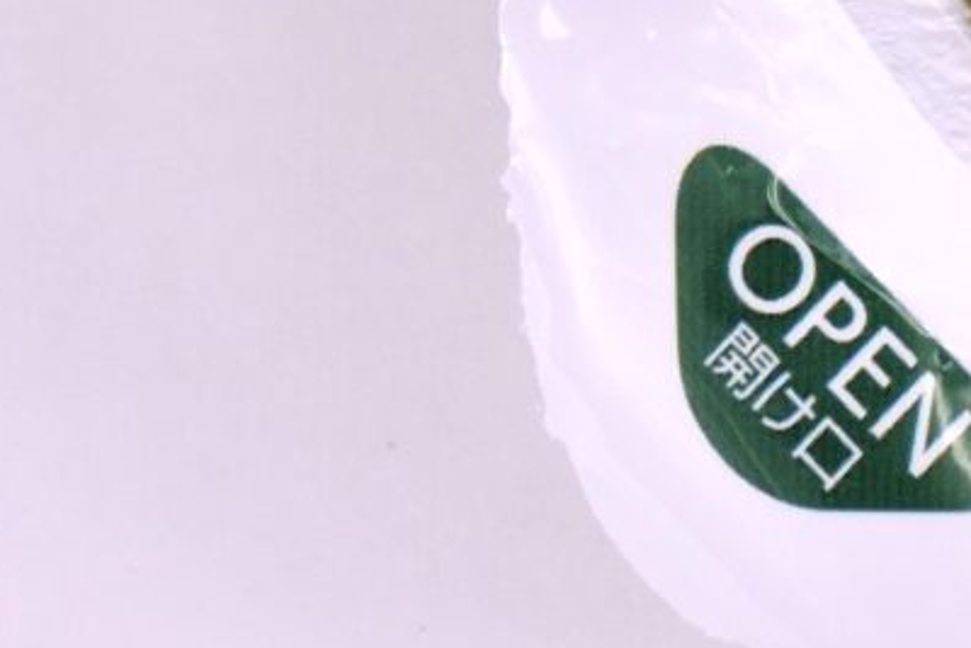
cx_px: 1808
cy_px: -923
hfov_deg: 5.3
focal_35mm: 384
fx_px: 10361
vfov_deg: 3.5
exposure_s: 1/250
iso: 200
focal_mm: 40
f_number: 5.6
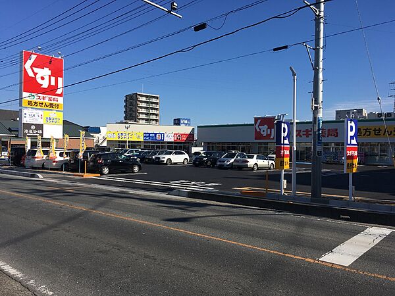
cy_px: 148
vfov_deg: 48.2
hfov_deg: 61.7
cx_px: 198
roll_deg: +0.1
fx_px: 331
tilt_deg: +0.3
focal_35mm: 29
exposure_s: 1/1748
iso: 25
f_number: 2.2
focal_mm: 4.15
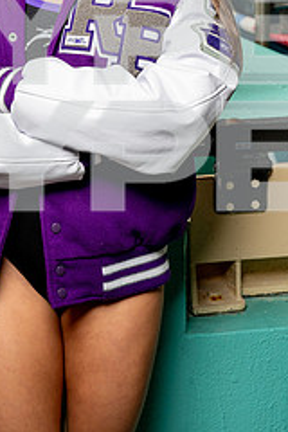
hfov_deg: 15.5
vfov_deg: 22.5
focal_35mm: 88
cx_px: 74
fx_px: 1056
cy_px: 31
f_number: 6.3
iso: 640
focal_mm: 47
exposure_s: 1/250
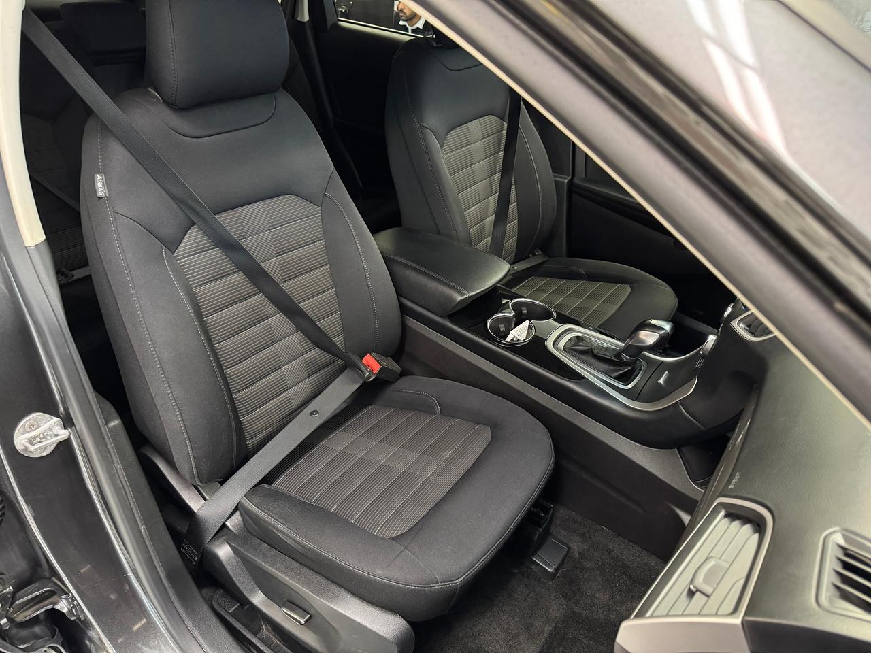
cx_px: 436
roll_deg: -3.9
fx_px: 604
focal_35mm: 24
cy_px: 326
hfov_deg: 71.6
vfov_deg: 56.8
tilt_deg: -30.9
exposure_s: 1/30
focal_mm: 6.76
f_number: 1.78
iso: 800
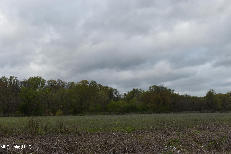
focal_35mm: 48
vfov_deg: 28.1
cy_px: 77
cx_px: 116
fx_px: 308
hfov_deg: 41.1
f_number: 8
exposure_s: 1/160
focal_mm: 32
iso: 100
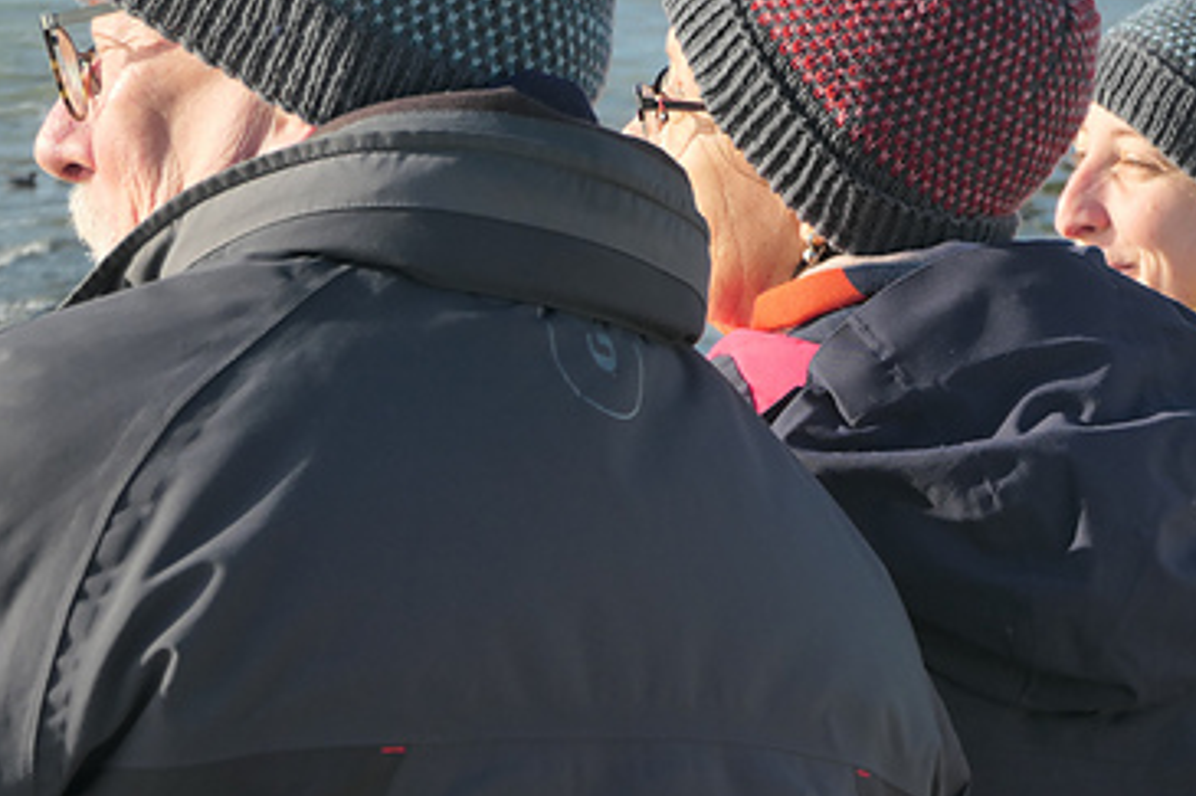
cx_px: 822
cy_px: 201
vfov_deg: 12.0
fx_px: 3785
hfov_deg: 17.9
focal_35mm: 114
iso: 125
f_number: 4.6
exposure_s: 1/640
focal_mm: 23.6
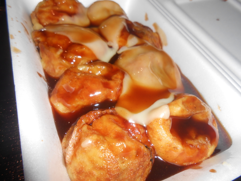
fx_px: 181
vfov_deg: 53.1
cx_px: 120
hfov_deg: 67.3
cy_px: 90
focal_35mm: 26
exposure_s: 1/25
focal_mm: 4.6
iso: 80
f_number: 11.5
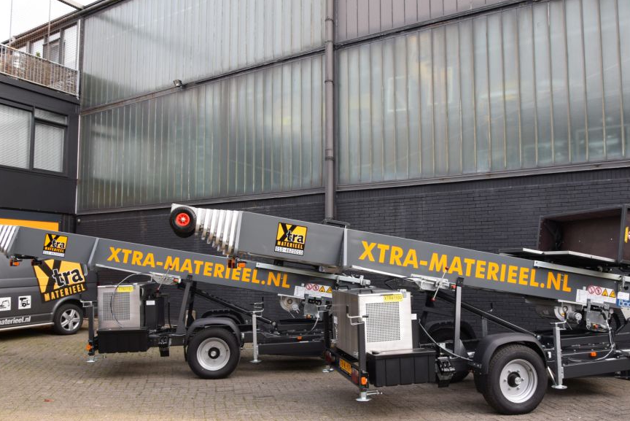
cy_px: 232
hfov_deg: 61.9
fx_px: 525
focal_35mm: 30
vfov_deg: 43.6
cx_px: 334
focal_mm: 18
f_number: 6.3
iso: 400
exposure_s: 1/160
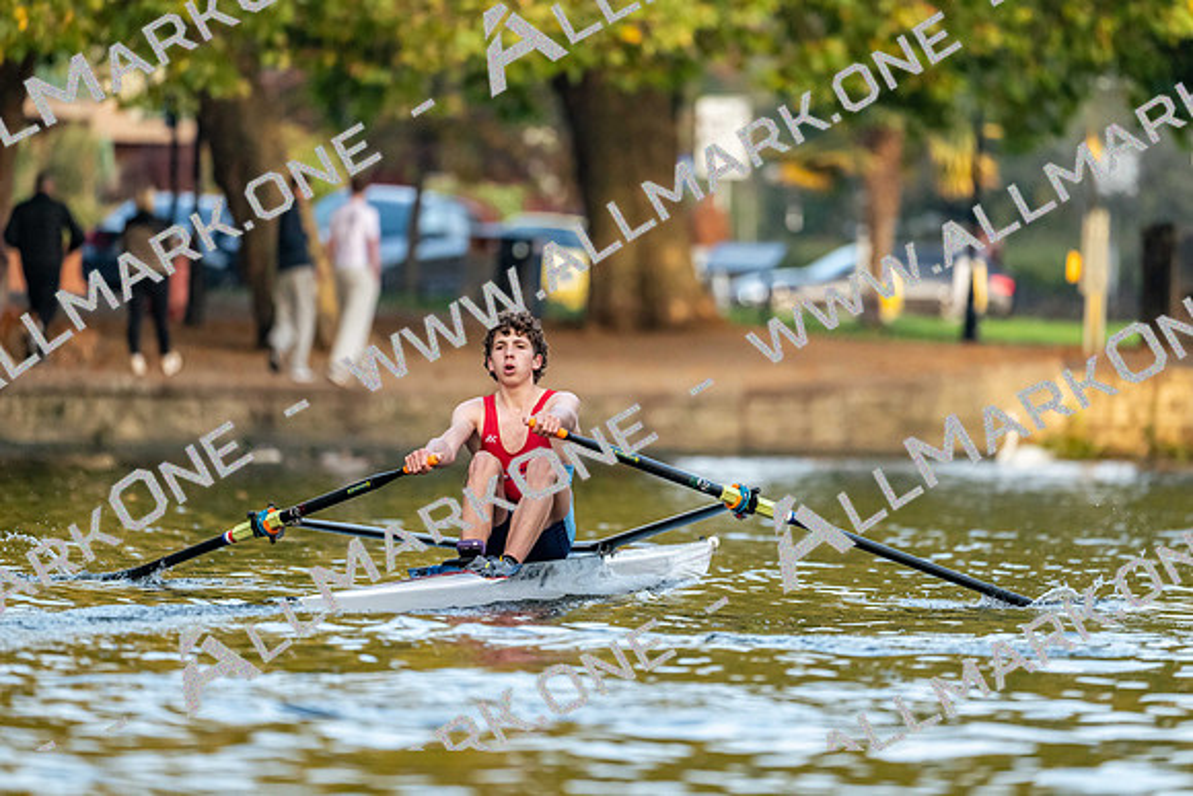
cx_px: 596
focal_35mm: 400
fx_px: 13258
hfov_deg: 5.2
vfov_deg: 3.4
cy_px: 398
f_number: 4.5
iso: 3600
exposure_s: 1/2500
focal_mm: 400
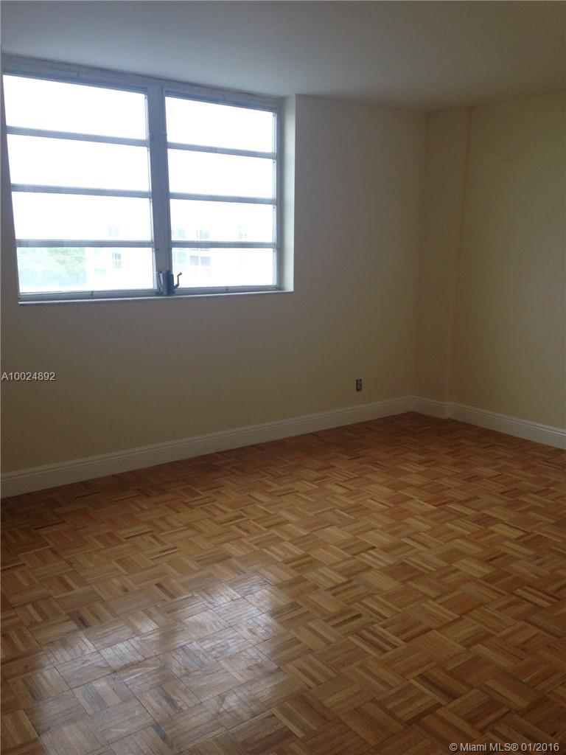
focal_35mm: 33
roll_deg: -1.4
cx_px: 283
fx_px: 719
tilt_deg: -10.0
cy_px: 378
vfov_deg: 55.4
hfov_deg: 42.9
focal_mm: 4.12
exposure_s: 1/120
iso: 80
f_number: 2.4
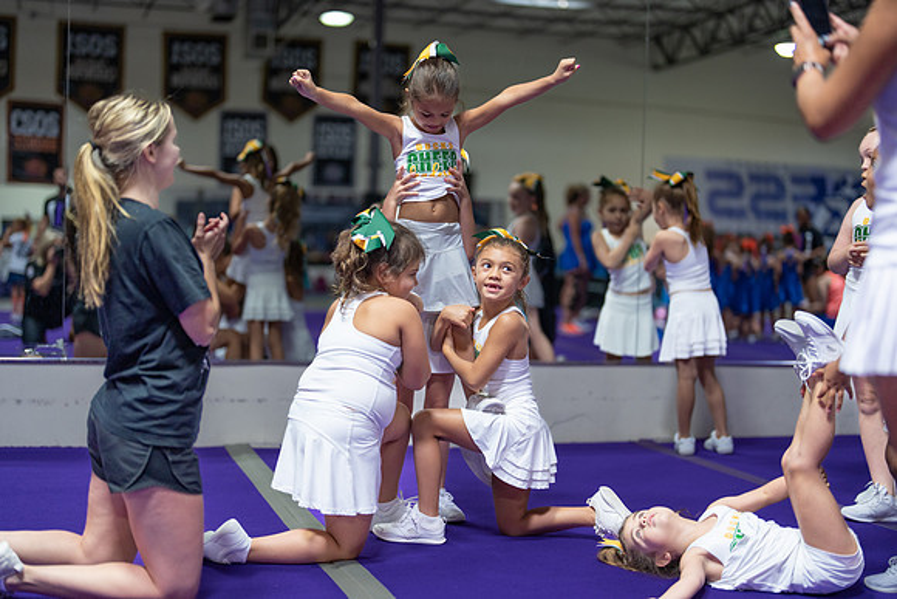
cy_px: 300
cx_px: 448
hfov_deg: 39.6
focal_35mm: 50
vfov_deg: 27.0
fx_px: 1246
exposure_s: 1/400
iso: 400
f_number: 1.2
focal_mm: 50
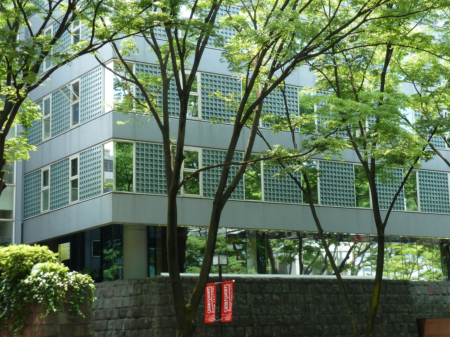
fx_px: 949
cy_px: 138
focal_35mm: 73
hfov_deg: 26.6
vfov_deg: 20.1
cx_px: 274
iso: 80
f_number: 3.9
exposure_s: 1/80
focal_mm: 9.7
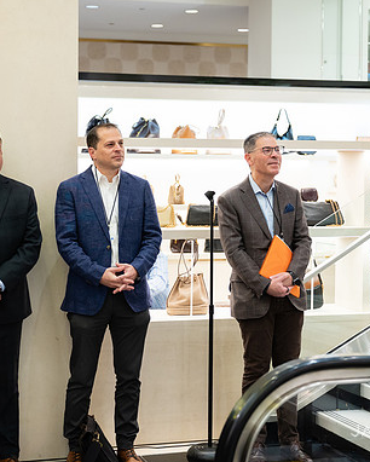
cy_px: 214
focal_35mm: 73
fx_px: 998
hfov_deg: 21.0
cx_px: 140
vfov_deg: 26.0
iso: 1250
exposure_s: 1/160
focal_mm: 46
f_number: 3.2
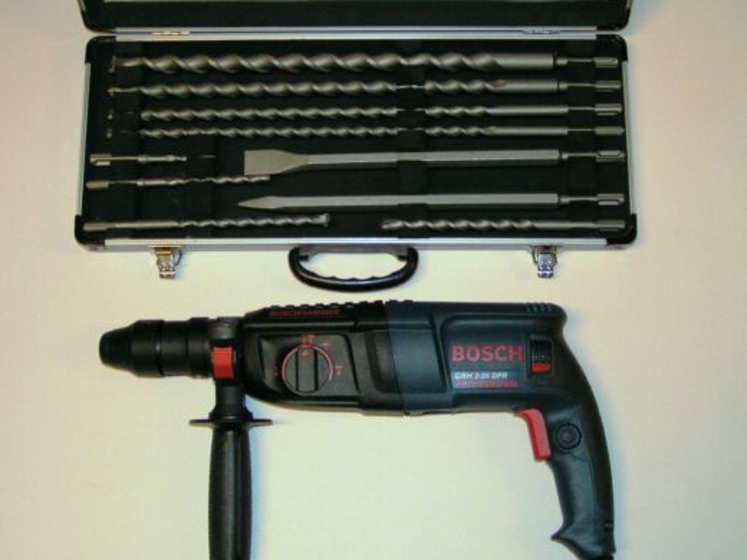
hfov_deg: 32.2
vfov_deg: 24.4
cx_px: 359
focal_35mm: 60
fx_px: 1295
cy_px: 287
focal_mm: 8
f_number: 3.2
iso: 200
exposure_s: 1/60
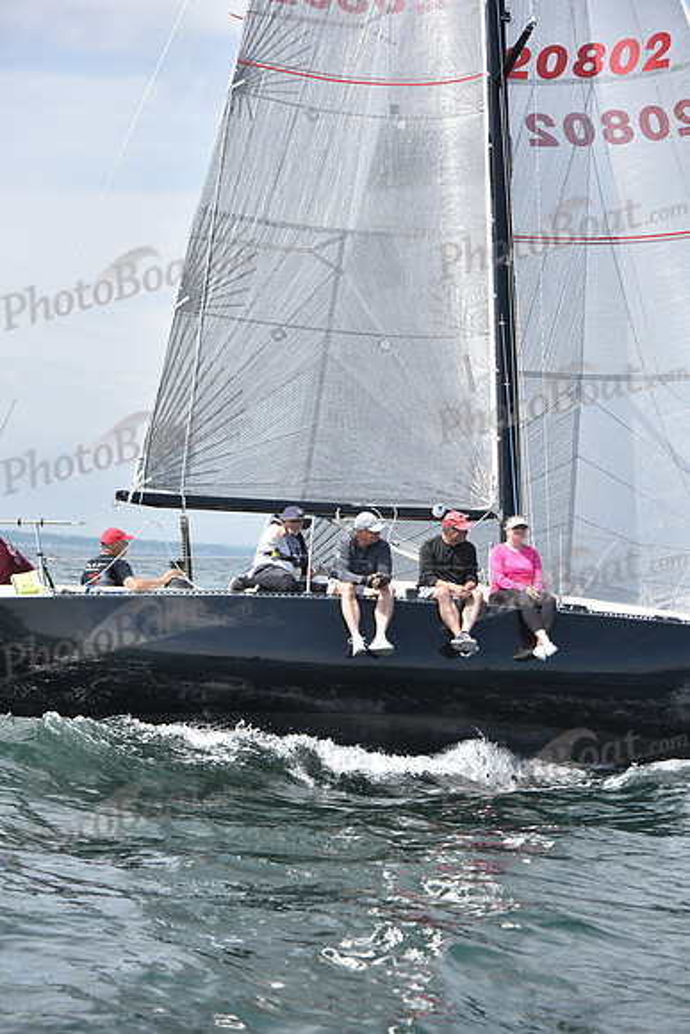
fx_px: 2011
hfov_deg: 19.5
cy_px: 517
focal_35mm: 70
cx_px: 345
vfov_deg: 28.8
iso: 200
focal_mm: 70
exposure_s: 1/1250
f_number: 5
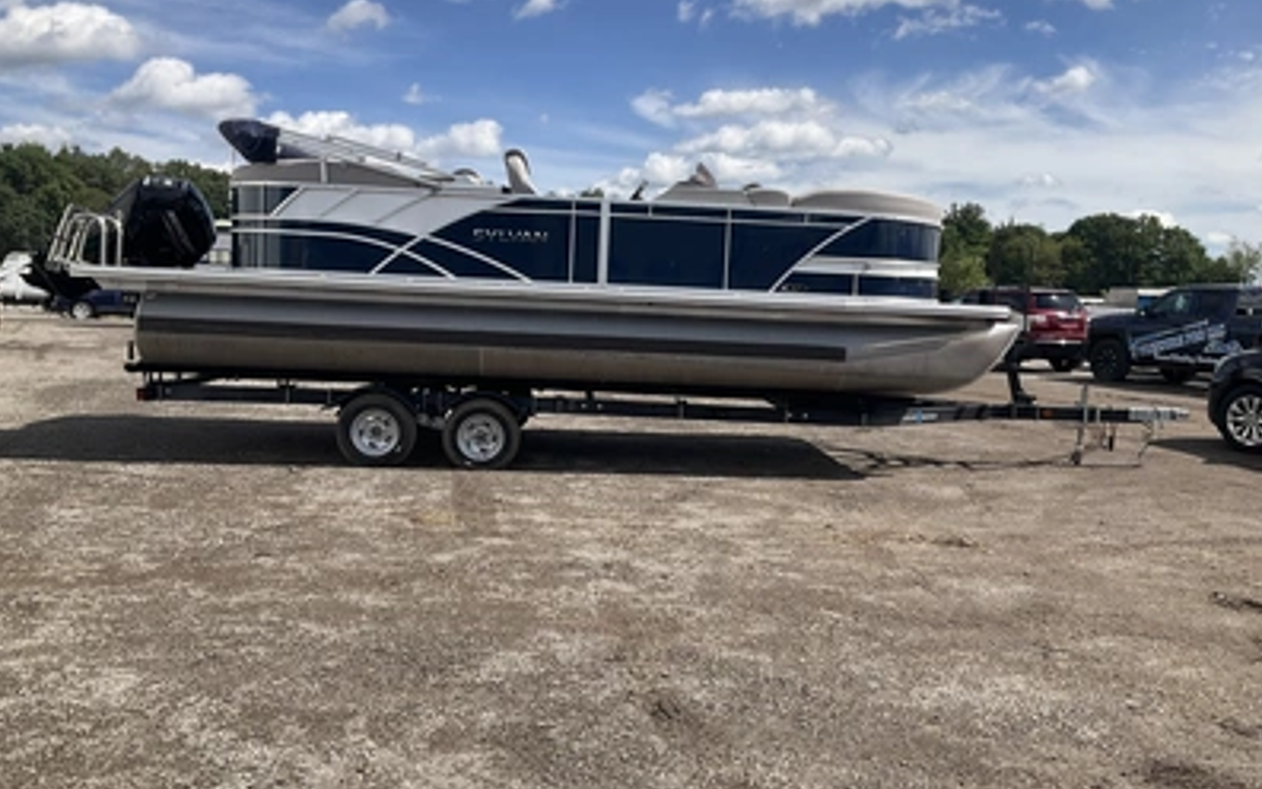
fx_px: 1066
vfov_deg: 40.6
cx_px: 629
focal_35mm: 31
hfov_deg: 61.2
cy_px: 379
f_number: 1.8
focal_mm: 3
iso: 25
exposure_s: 1/2058
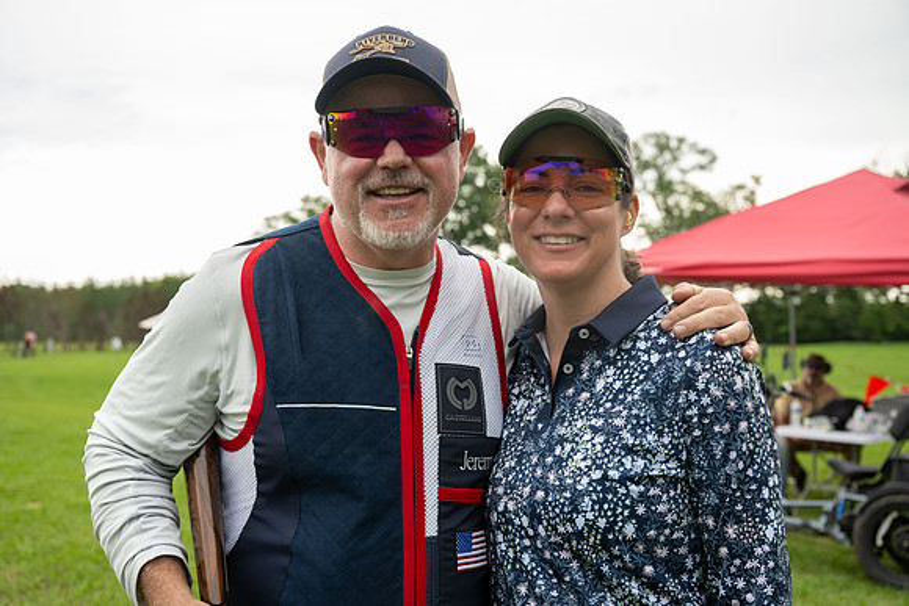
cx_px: 454
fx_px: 1162
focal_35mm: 46
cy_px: 303
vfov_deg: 29.3
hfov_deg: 42.7
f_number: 5
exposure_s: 1/100
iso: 80
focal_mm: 46
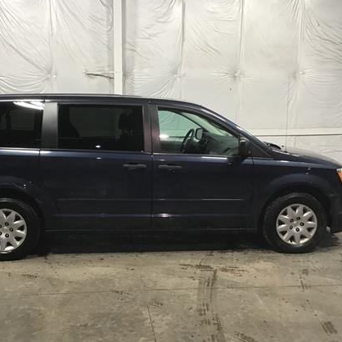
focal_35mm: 42
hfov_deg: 39.8
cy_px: 162
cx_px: 135
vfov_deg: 40.0
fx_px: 469
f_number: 2.4
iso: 80
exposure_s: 1/30
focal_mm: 3.3
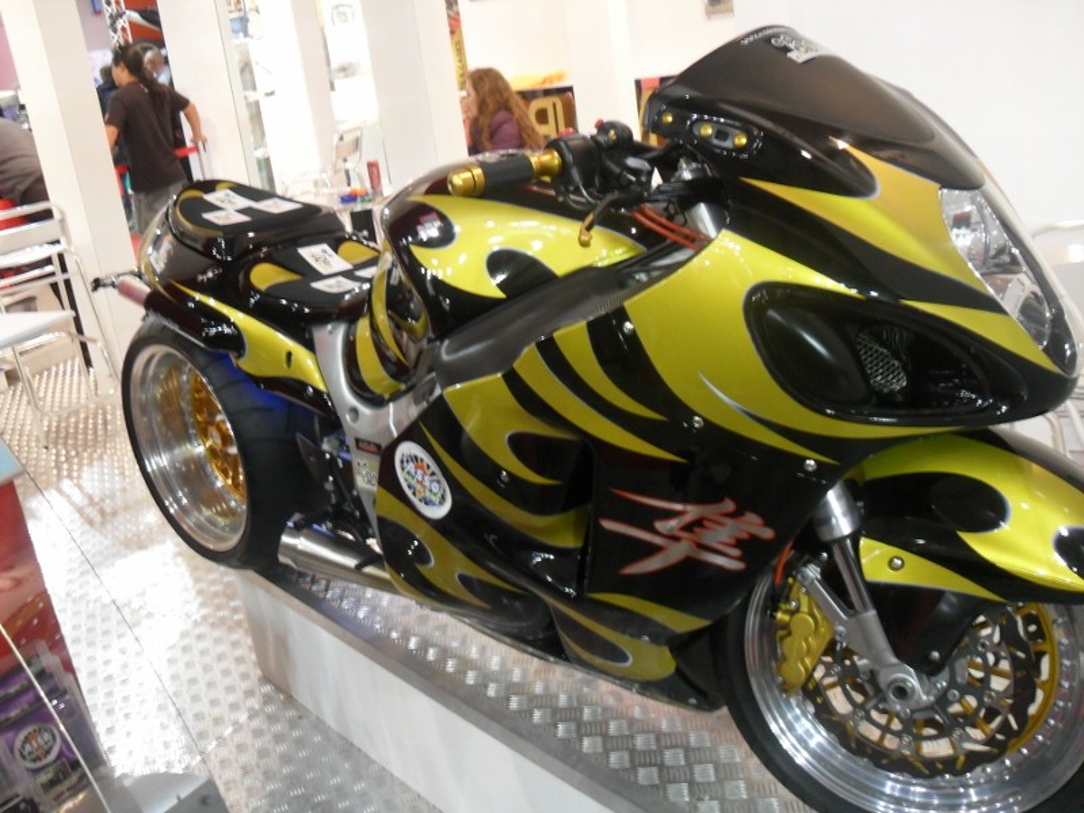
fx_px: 1096
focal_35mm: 35
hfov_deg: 52.6
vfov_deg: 40.7
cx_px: 542
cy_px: 406
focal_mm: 6.2
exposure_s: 1/20
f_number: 2.8
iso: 200
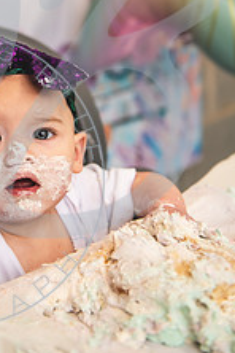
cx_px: 29
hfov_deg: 17.5
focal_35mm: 77
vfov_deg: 25.7
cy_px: 59
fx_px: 754
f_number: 2.8
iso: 250
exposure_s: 1/160
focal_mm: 38
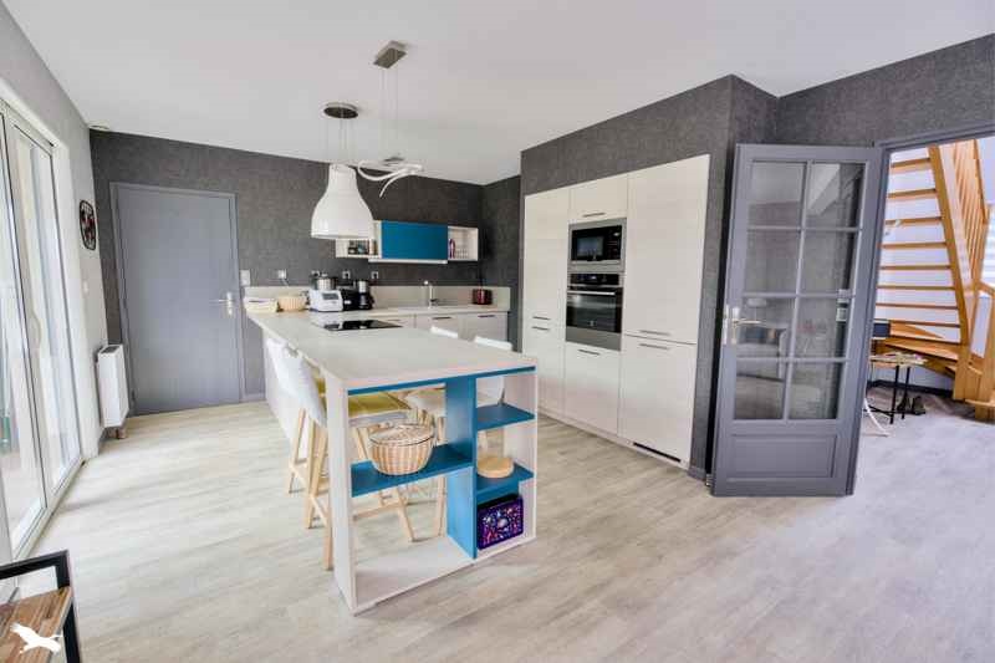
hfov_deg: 96.7
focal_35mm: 16
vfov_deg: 73.7
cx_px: 498
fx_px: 442
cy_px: 332
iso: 800
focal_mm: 16
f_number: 8
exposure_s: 1/50
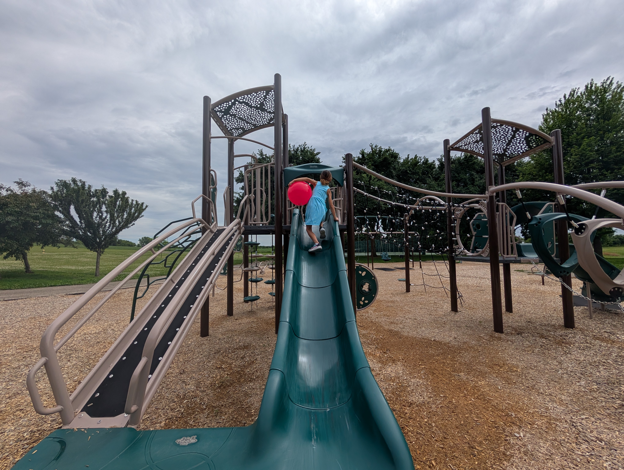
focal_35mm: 12
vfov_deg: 94.6
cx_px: 312
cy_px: 235
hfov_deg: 110.5
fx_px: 217
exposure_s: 1/4878
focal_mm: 2.02
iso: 52
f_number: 1.7
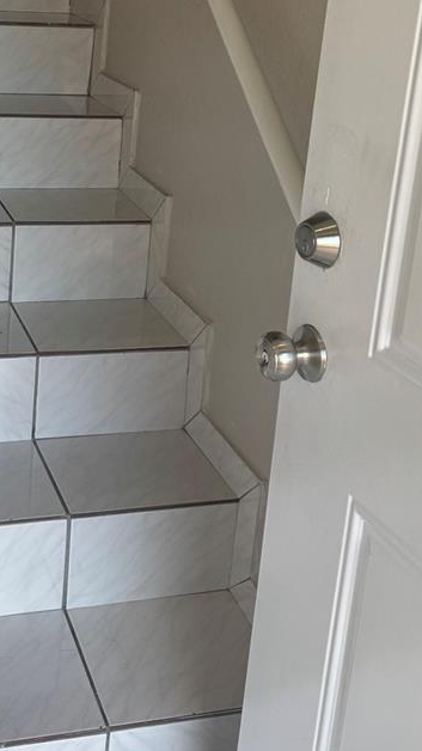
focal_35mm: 50
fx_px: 995
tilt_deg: -15.0
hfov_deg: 23.5
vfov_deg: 40.1
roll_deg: -2.9
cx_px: 72
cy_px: 181
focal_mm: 6.76
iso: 64
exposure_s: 1/120
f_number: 1.78
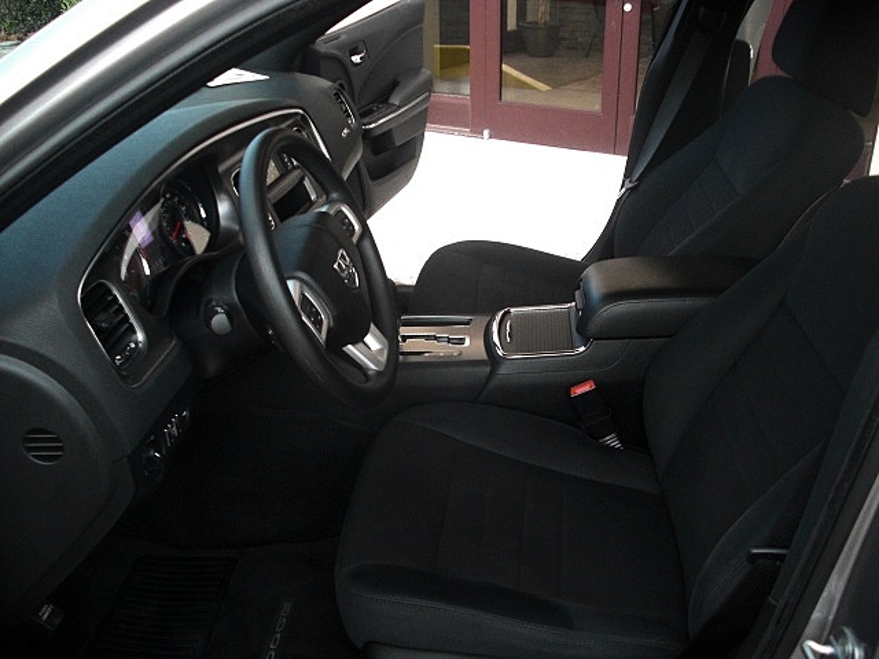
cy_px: 330
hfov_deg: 51.4
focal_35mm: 36
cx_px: 440
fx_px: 914
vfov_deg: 39.7
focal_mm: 6.3
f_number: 2.8
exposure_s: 1/100
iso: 400
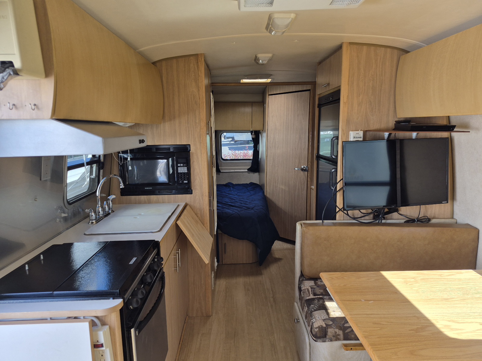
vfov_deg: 58.9
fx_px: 320
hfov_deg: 73.9
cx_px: 241
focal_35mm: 23
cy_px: 180
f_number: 1.8
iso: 50
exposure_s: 1/182
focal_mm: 5.4
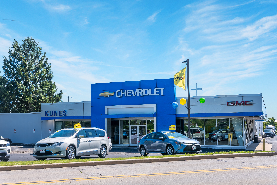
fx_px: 315
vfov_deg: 32.6
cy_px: 92
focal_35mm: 41
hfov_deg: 47.4
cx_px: 138
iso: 640
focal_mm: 41
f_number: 5
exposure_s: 1/8000
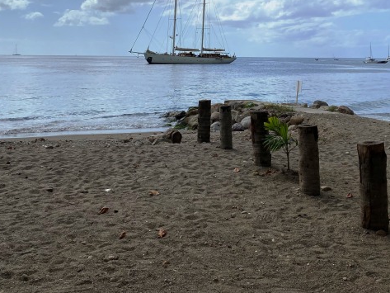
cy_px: 72
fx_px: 496
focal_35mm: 44
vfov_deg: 32.3
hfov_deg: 42.9
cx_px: 215
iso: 32
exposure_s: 1/8264
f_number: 1.8
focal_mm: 4.25
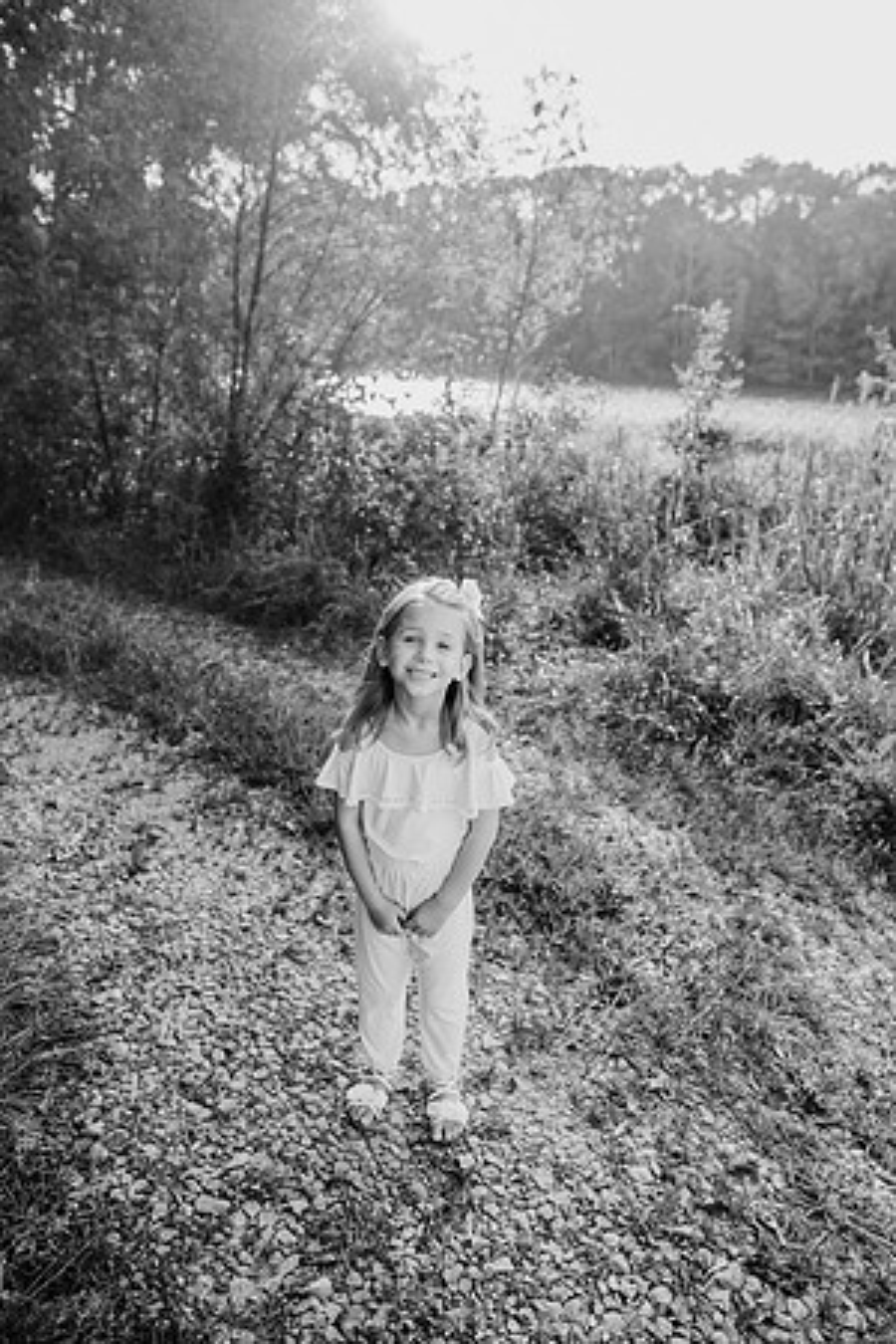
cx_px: 448
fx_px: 896
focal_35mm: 24
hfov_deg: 53.1
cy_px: 672
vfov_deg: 73.7
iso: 200
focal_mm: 24
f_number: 3.5
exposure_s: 1/640
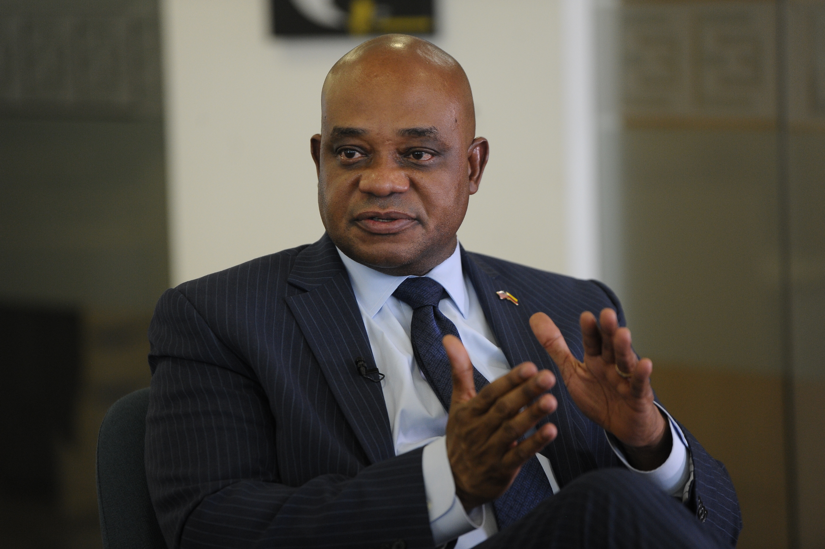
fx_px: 3779
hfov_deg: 12.5
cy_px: 274
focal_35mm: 165
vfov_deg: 8.3
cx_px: 412
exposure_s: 1/500
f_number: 2.8
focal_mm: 165
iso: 2000
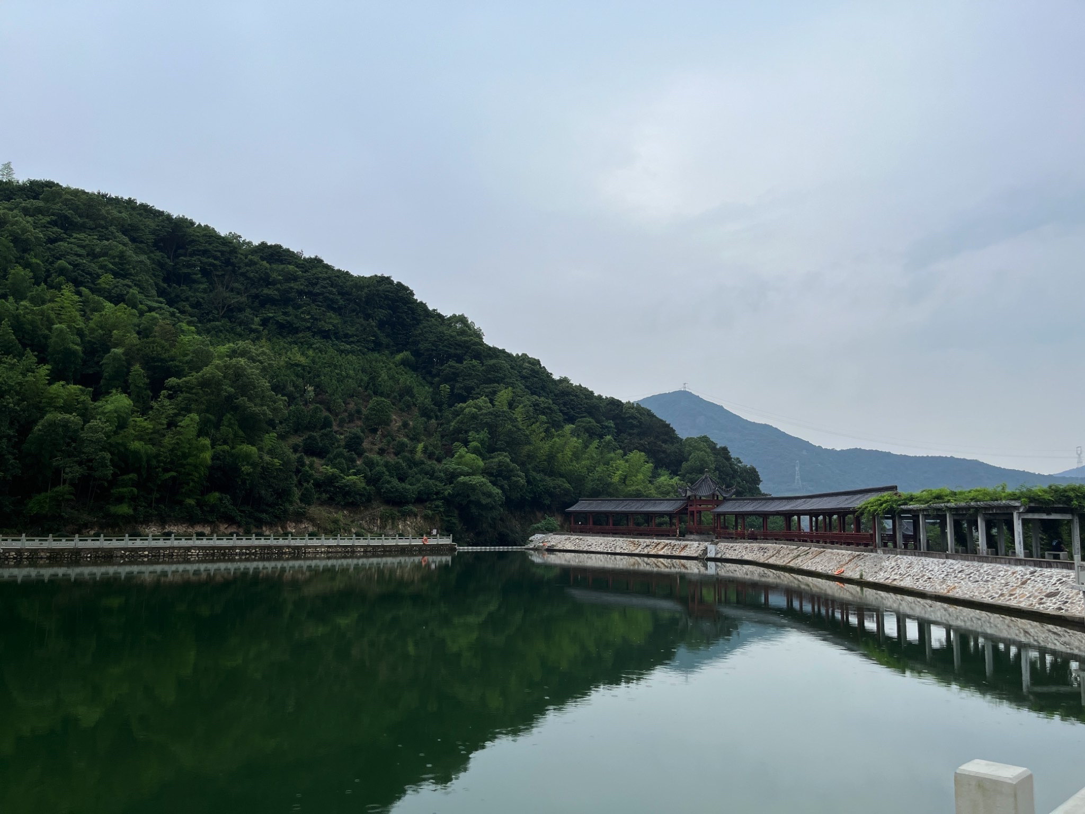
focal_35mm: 26
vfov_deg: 53.1
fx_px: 815
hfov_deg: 67.3
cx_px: 542
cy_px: 407
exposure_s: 1/1776
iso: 50
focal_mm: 5.1
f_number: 1.6
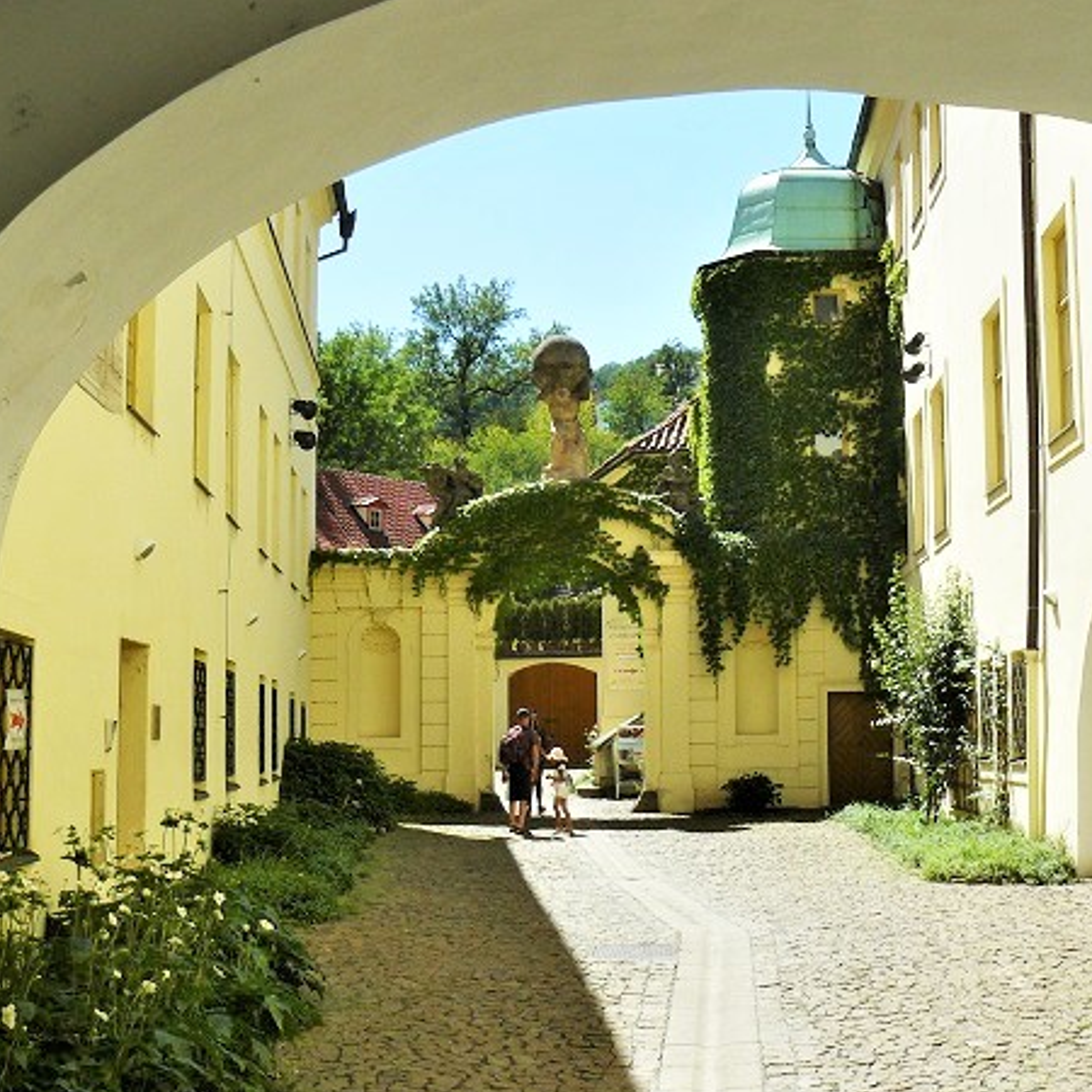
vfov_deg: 34.0
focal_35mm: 50
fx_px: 1785
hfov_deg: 33.8
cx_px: 715
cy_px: 522
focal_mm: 6
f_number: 5.6
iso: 100
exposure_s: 1/320
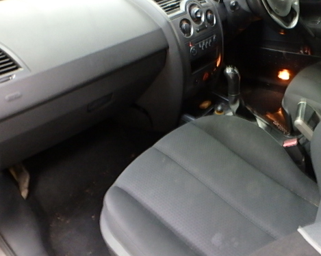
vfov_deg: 51.1
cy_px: 100
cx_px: 190
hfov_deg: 61.8
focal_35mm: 28
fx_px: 266
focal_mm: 3.7
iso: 800
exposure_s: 1/10
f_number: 3.5
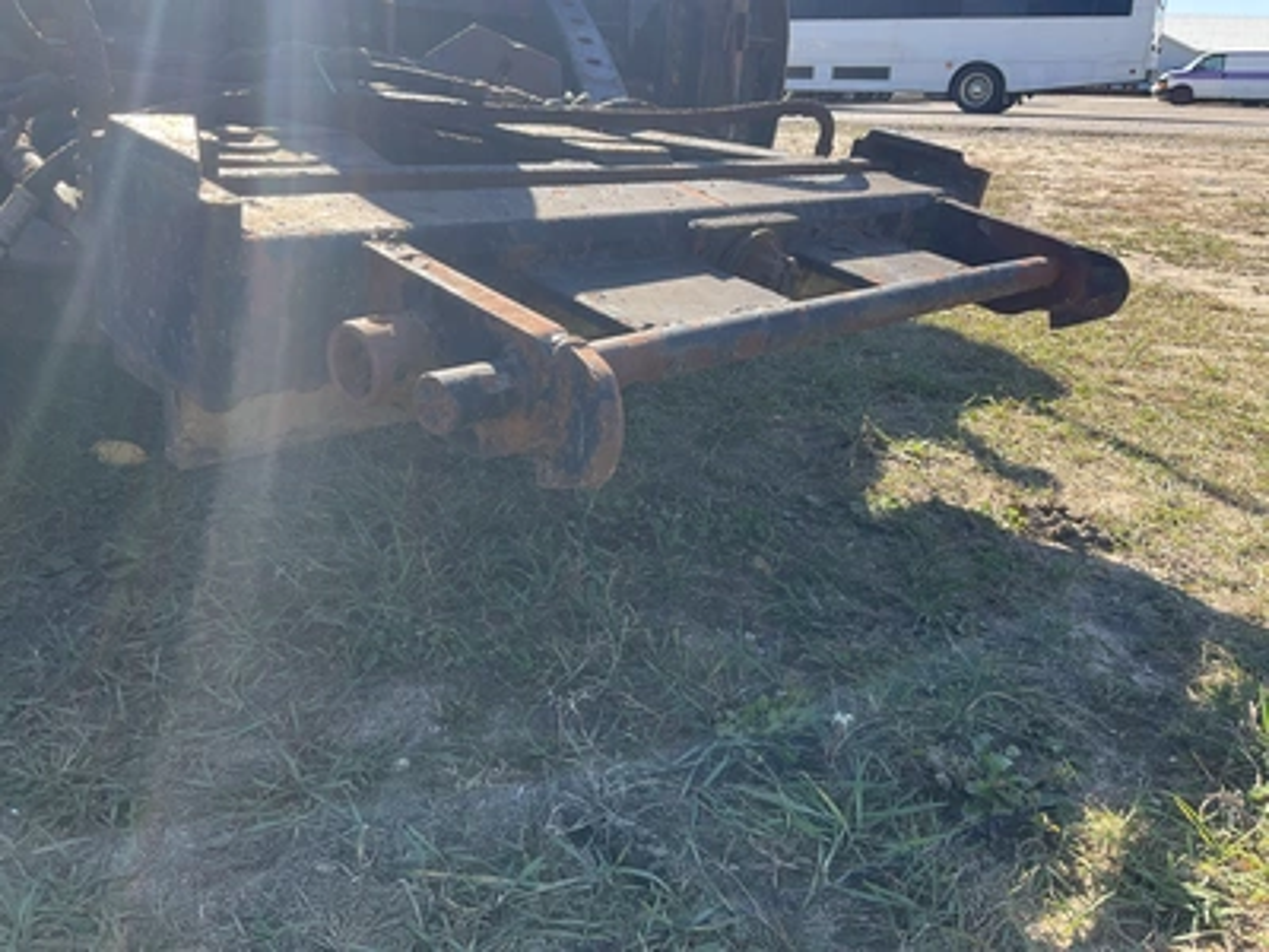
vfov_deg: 48.2
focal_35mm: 29
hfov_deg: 61.7
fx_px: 1063
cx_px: 634
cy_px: 476
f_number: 1.8
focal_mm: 3
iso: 25
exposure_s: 1/519
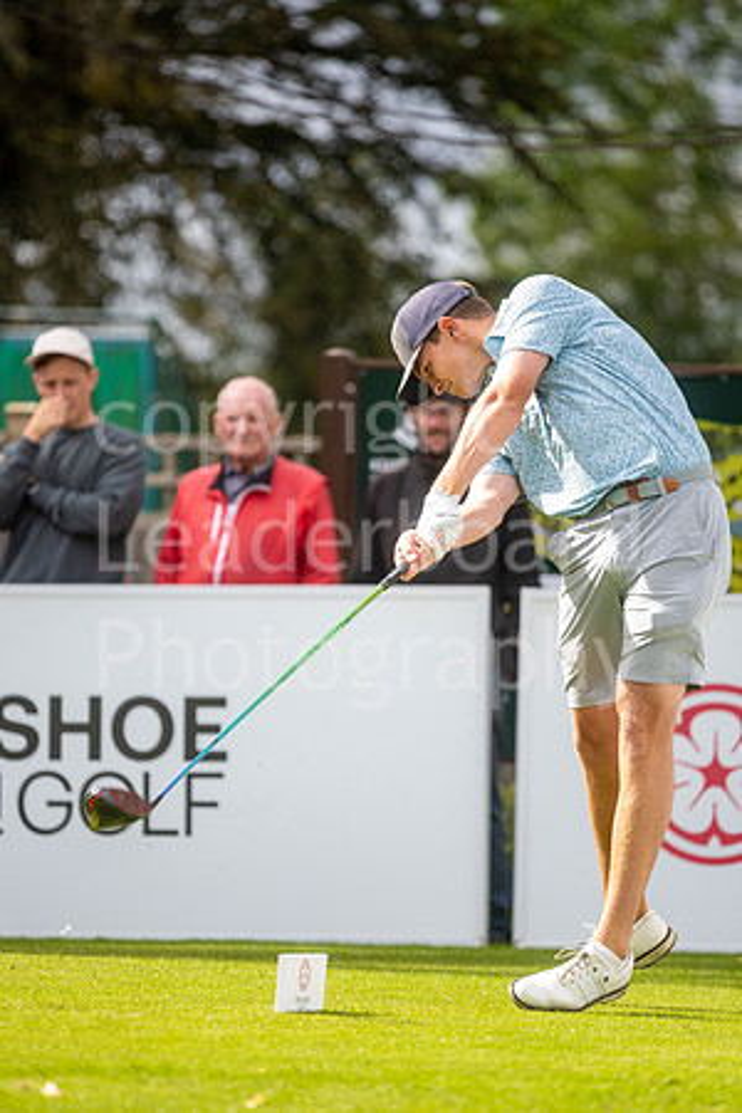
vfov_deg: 6.9
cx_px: 371
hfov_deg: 4.6
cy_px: 556
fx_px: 9274
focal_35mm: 300
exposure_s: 1/2500
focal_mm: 300
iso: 640
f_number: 4
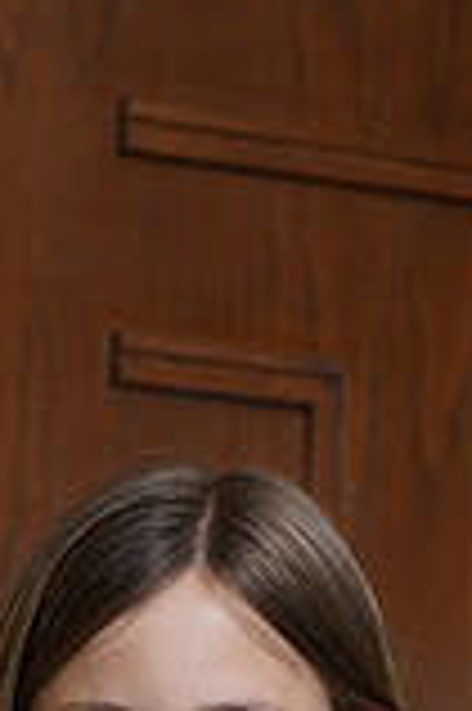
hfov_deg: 4.4
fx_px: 6149
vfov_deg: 6.5
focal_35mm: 312
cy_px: 1102
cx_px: 108
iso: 200
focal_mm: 85
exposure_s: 1/250
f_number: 5.6
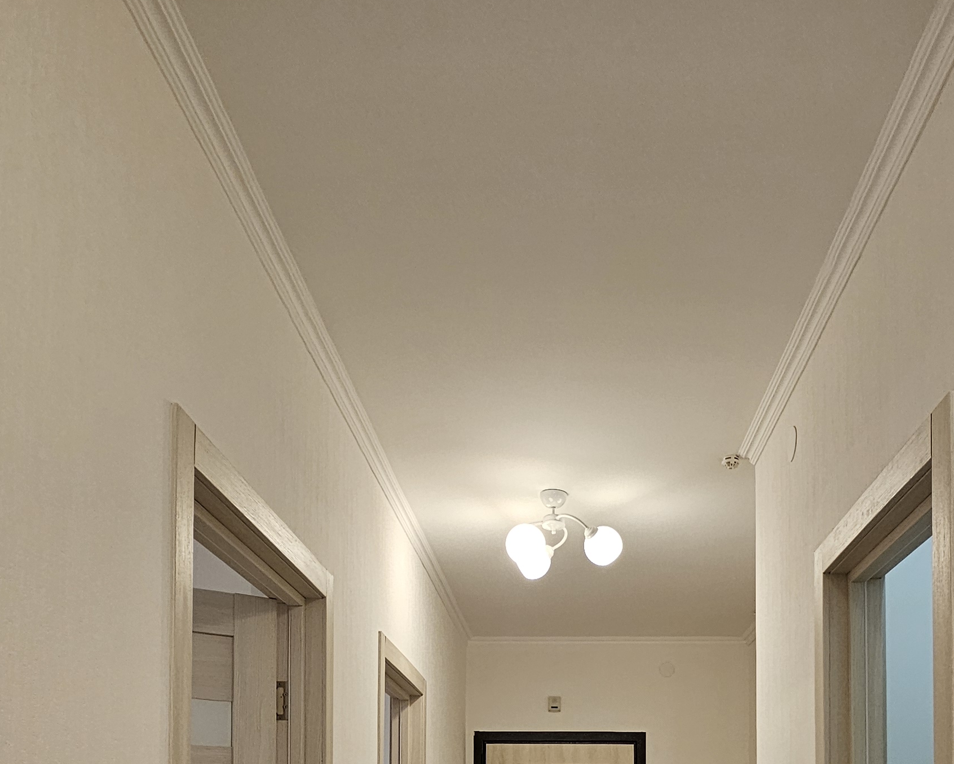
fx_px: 847
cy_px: 820
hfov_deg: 58.3
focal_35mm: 30
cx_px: 573
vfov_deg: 40.3
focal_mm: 2.2
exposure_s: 1/70.8
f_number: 2.2
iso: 100
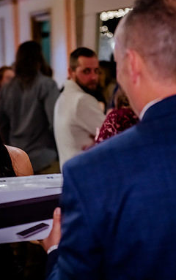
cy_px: 139
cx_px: 37
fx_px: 827
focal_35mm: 108
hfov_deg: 12.1
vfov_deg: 19.3
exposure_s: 1/200
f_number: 2.8
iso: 5000
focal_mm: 70
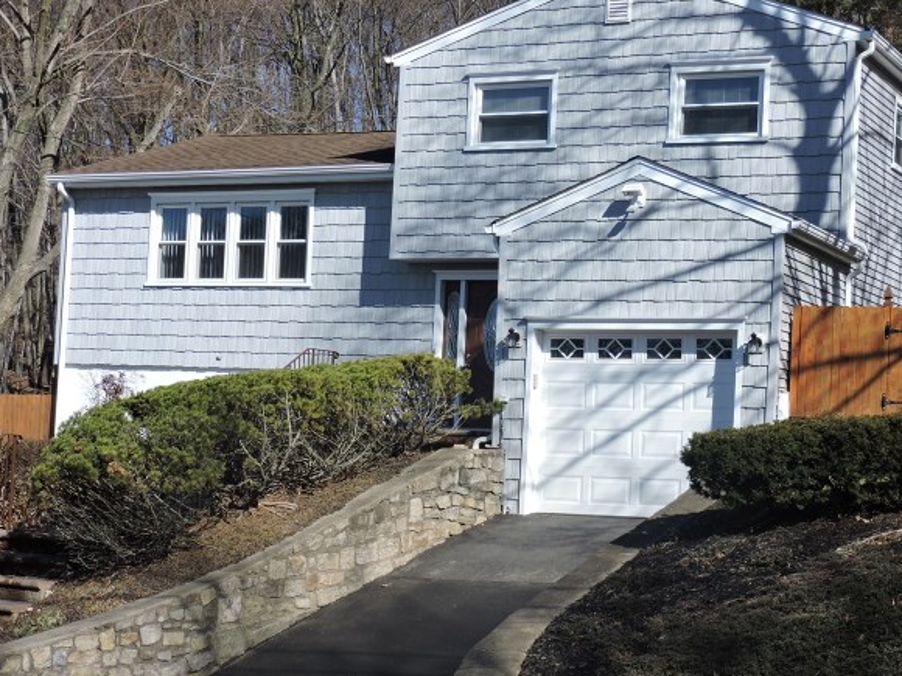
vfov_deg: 21.3
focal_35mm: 69
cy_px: 404
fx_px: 1798
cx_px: 509
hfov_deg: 28.1
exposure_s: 1/800
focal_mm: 8.9
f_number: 3.6
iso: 100
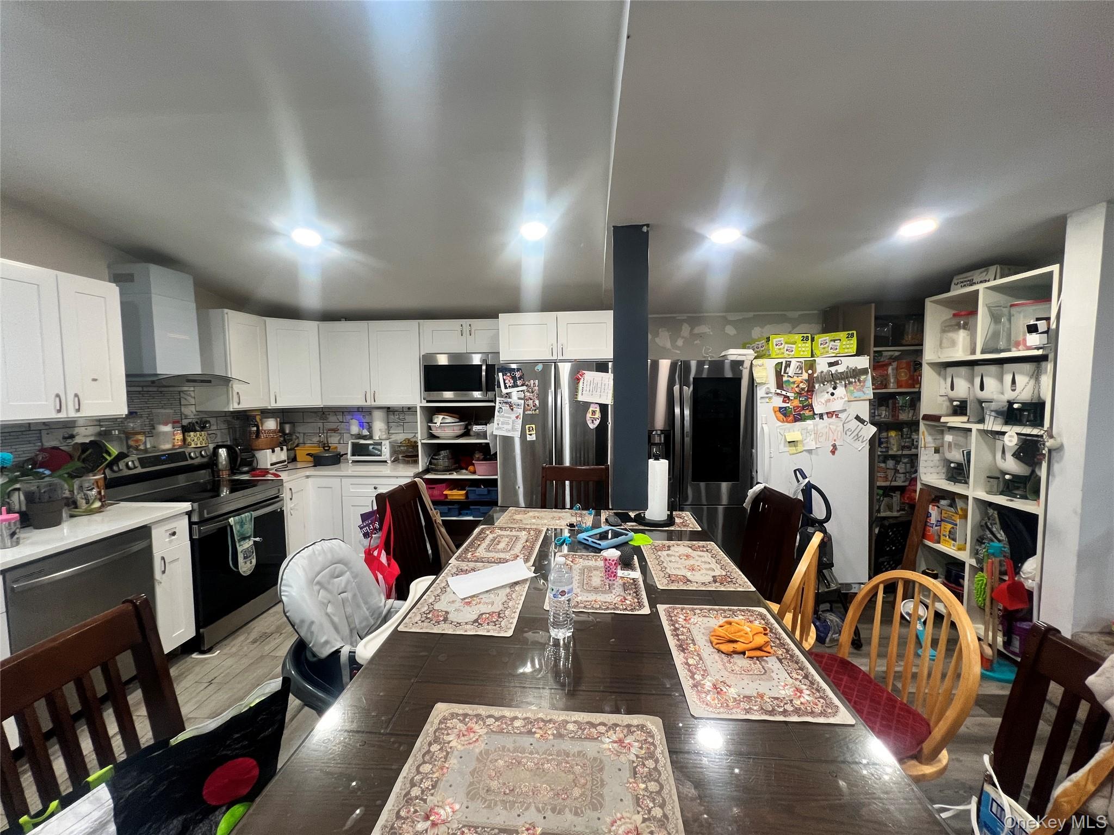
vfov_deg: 89.9
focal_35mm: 13
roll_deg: +0.8
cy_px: 418
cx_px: 557
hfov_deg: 106.2
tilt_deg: -4.2
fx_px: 418
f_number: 1.8
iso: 160
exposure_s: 1/60
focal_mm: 1.57
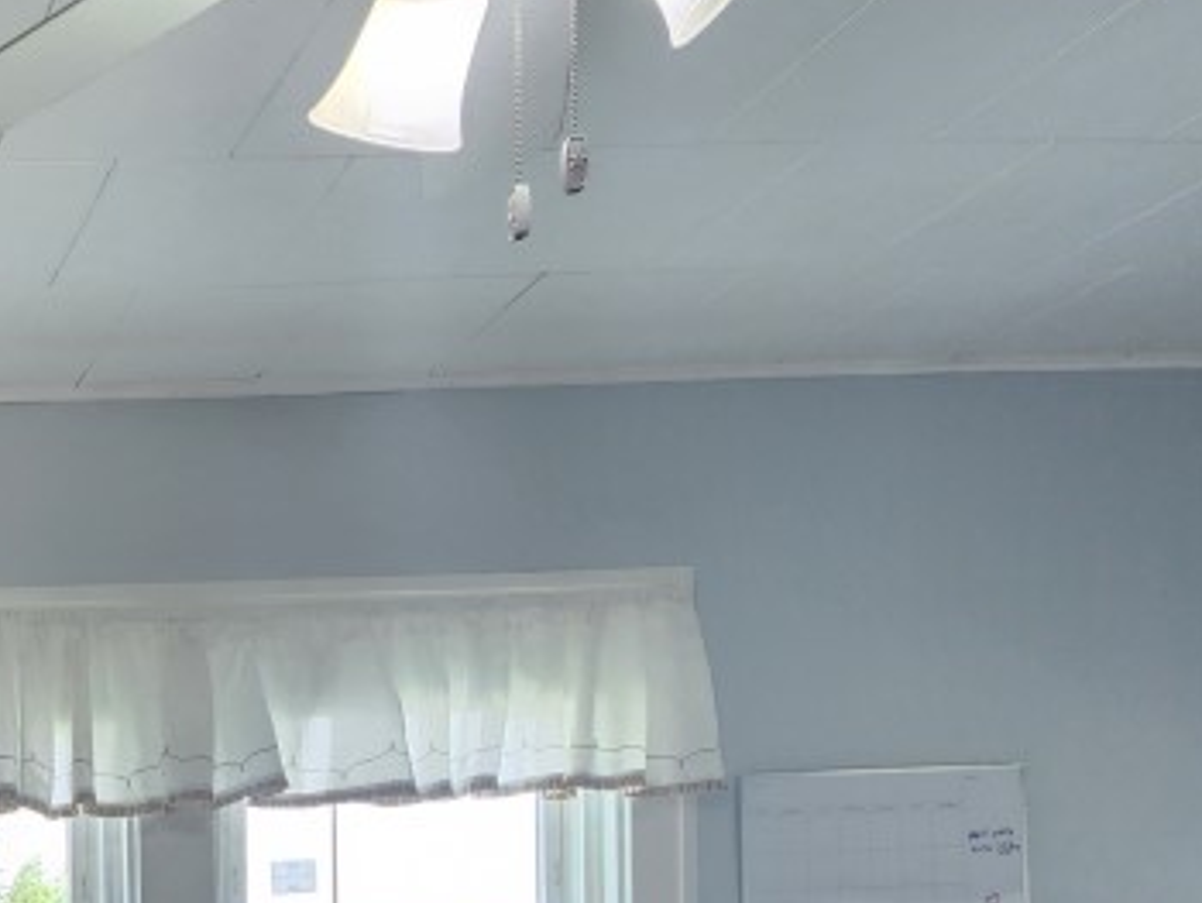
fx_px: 1320
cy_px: 1106
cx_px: -316
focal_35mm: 38
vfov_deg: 31.2
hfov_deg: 35.5
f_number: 2.2
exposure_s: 1/60
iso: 125
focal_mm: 2.2
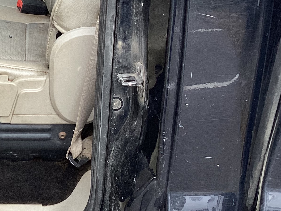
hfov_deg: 21.7
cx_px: -35
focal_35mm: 85
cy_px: 141
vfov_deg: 17.3
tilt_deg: -27.9
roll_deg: +2.4
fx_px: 690
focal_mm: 3.3
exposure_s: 1/100
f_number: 2.4
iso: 80
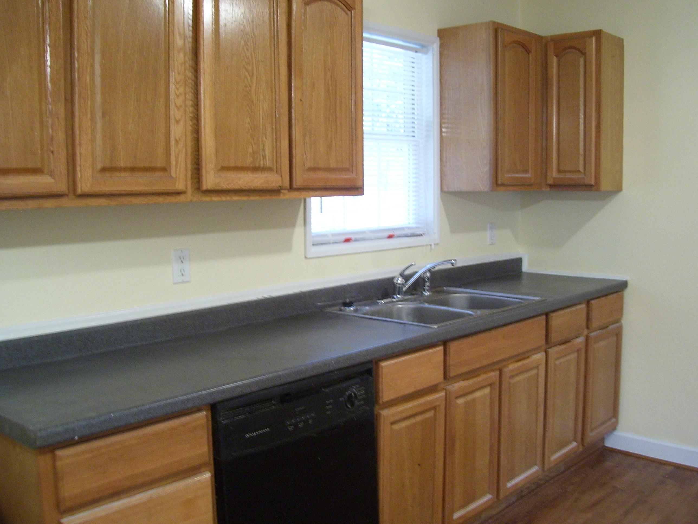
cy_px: 262
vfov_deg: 38.7
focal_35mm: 37
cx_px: 349
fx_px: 746
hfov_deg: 50.1
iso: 160
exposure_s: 1/8
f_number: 2.7
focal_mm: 6
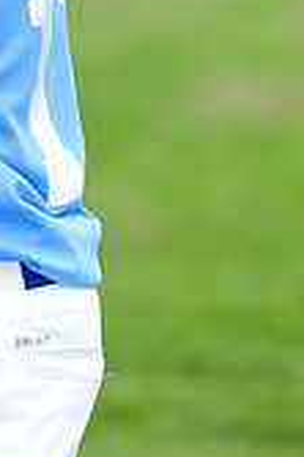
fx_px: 7273
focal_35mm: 573
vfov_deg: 3.6
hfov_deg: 2.4
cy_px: -159
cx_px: -175
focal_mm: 165
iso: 400
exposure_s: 1/640
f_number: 5
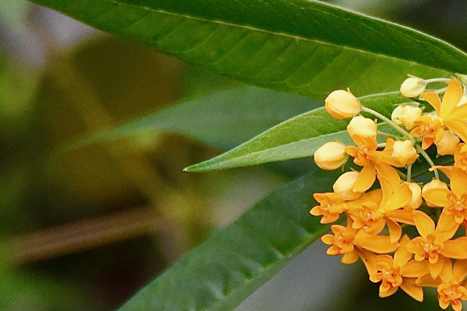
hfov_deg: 1.1
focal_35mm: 1916
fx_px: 24860
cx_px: 425
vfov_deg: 0.7
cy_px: 292
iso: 4000
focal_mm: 600
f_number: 6.3
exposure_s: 1/1600
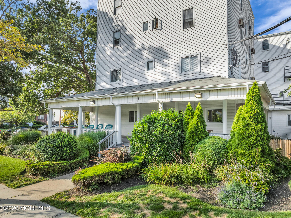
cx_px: 146
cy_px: 109
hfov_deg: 71.6
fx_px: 202
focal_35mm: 24
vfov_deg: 56.8
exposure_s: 1/320
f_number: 2.8
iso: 310
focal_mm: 12.29
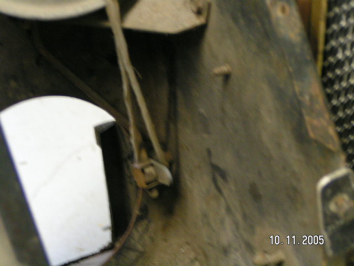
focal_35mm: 125
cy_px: 133
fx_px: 1278
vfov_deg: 11.9
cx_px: 177
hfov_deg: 15.8
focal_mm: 19.1
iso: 200
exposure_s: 1/6
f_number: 3.5
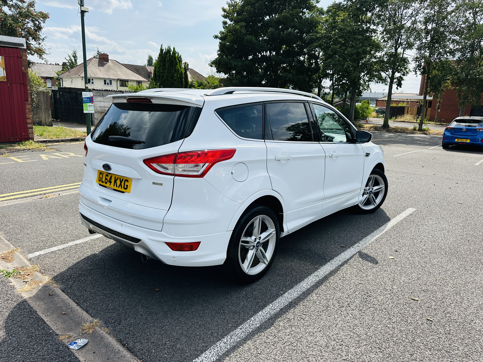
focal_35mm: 24
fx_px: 335
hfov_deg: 71.6
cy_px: 181
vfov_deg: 56.8
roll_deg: -2.0
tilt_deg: -14.0
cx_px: 242
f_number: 1.78
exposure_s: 1/3597
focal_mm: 6.86
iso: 80
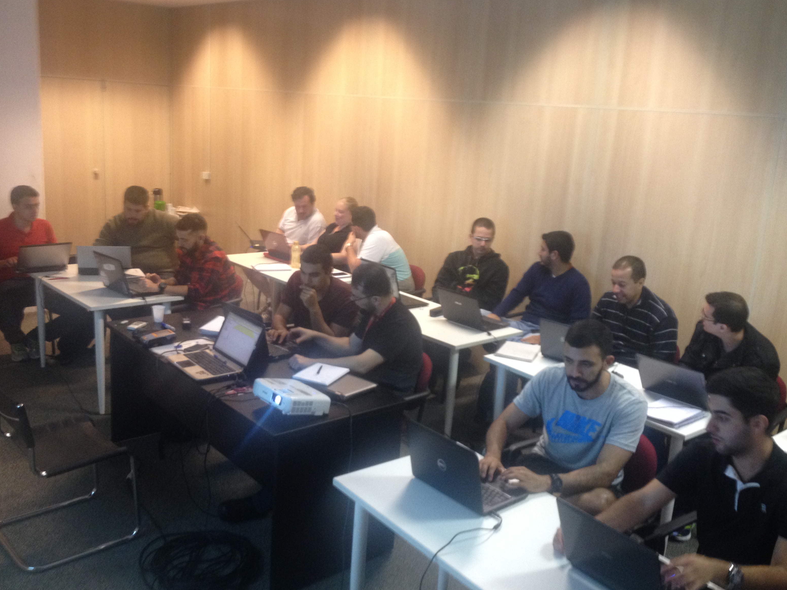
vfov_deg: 38.7
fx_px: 841
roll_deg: -2.6
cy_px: 284
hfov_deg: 50.1
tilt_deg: -14.2
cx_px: 399
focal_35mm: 37
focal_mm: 4.28
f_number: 2.4
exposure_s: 1/20
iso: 160
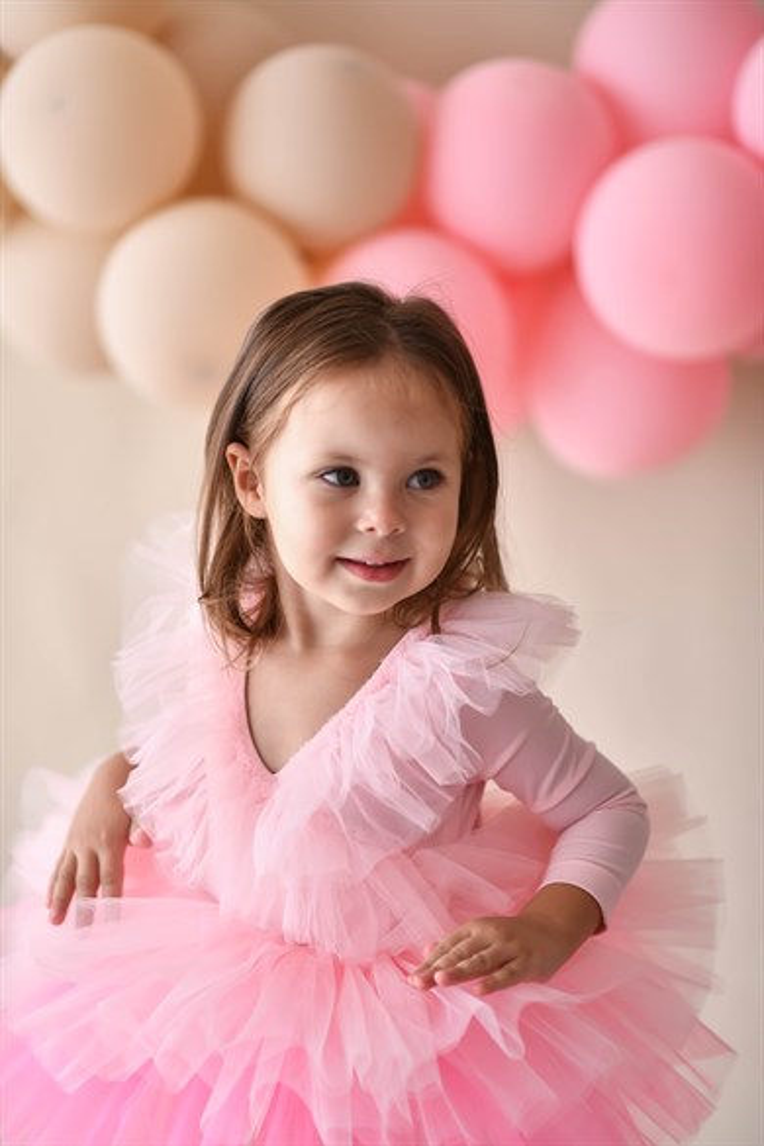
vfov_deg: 23.9
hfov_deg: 16.1
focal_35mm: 85
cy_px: 573
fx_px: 2706
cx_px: 382
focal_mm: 85
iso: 250
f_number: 2
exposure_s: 1/320
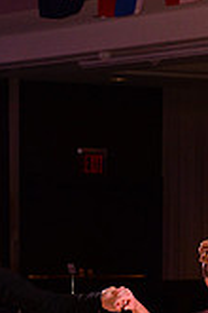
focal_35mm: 228
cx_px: 118
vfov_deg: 8.9
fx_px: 1976
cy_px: 393
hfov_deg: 6.0
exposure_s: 1/250
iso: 2500
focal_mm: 65
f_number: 6.3
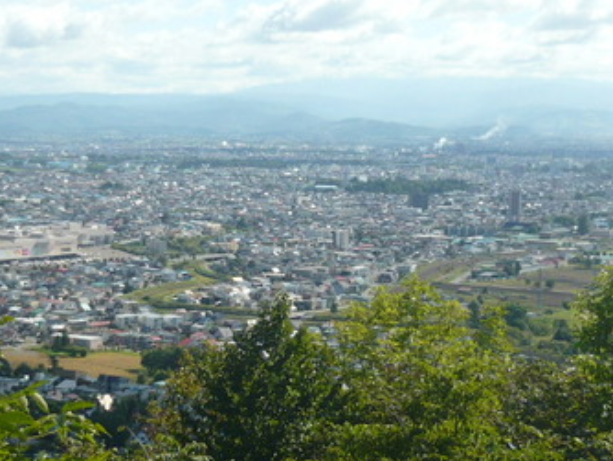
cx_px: 264
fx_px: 1559
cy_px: 216
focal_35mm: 88
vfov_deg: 16.8
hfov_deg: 22.2
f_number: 9
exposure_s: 1/160
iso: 100
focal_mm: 7.2
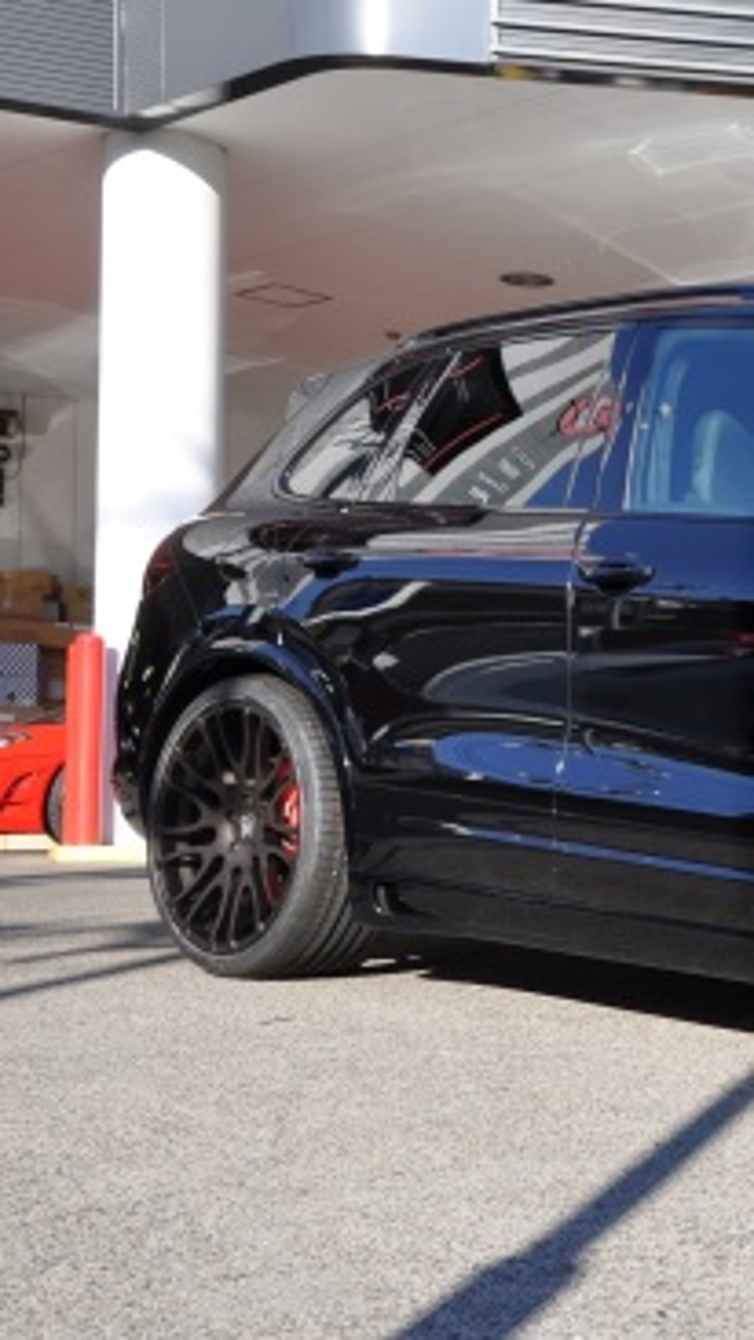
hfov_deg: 17.6
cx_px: 1065
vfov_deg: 33.4
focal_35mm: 63
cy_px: 705
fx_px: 2232
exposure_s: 1/125
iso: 200
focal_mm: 25
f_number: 11
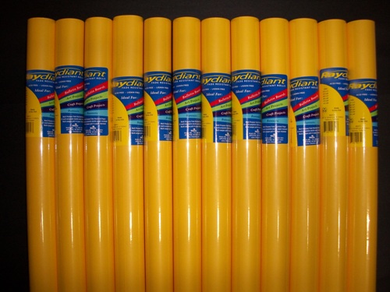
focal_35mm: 35
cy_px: 146
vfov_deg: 40.7
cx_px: 195
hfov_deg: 52.6
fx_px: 394
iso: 200
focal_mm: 6.3
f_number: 3.1
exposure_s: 1/125
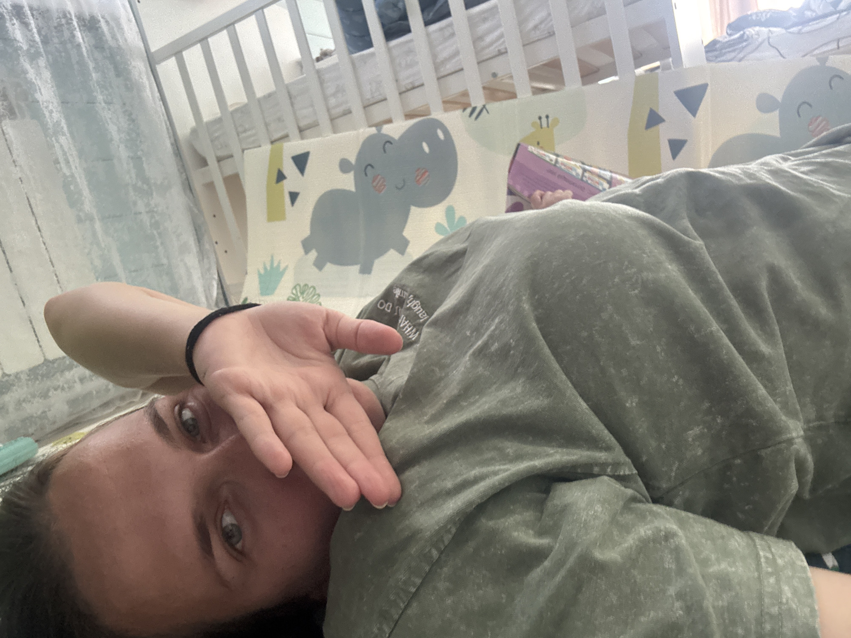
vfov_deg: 58.9
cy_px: 319
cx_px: 426
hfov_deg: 73.9
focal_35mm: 23
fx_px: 565
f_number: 1.9
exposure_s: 1/49
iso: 320
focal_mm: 2.69
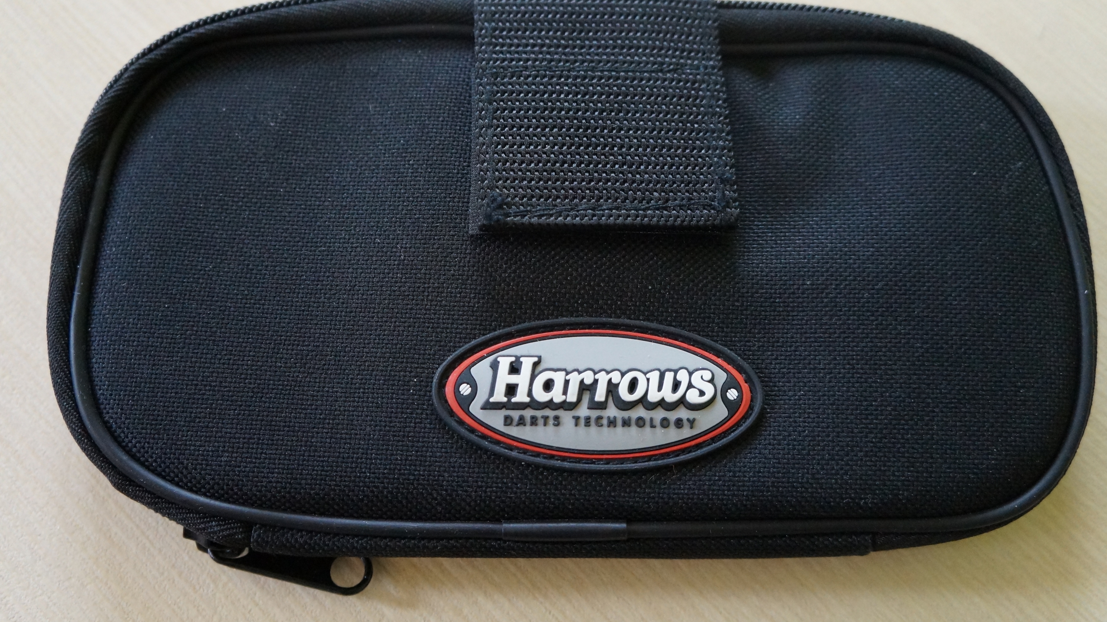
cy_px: 295
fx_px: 1027
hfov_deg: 56.6
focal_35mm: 35
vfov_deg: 33.7
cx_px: 561
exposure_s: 1/125
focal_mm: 22
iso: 3200
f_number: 4
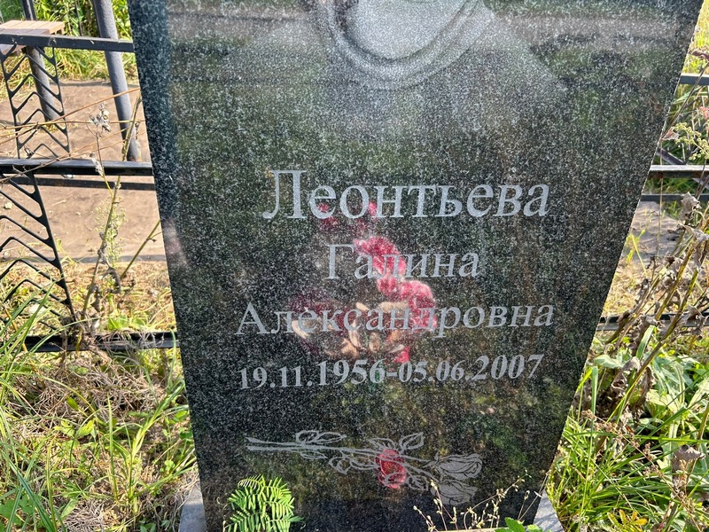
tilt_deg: -33.6
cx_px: 354
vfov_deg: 53.1
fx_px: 533
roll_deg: -1.8
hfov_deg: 67.3
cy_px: 266
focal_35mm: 26
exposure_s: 1/394
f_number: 1.5
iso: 50
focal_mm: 5.7
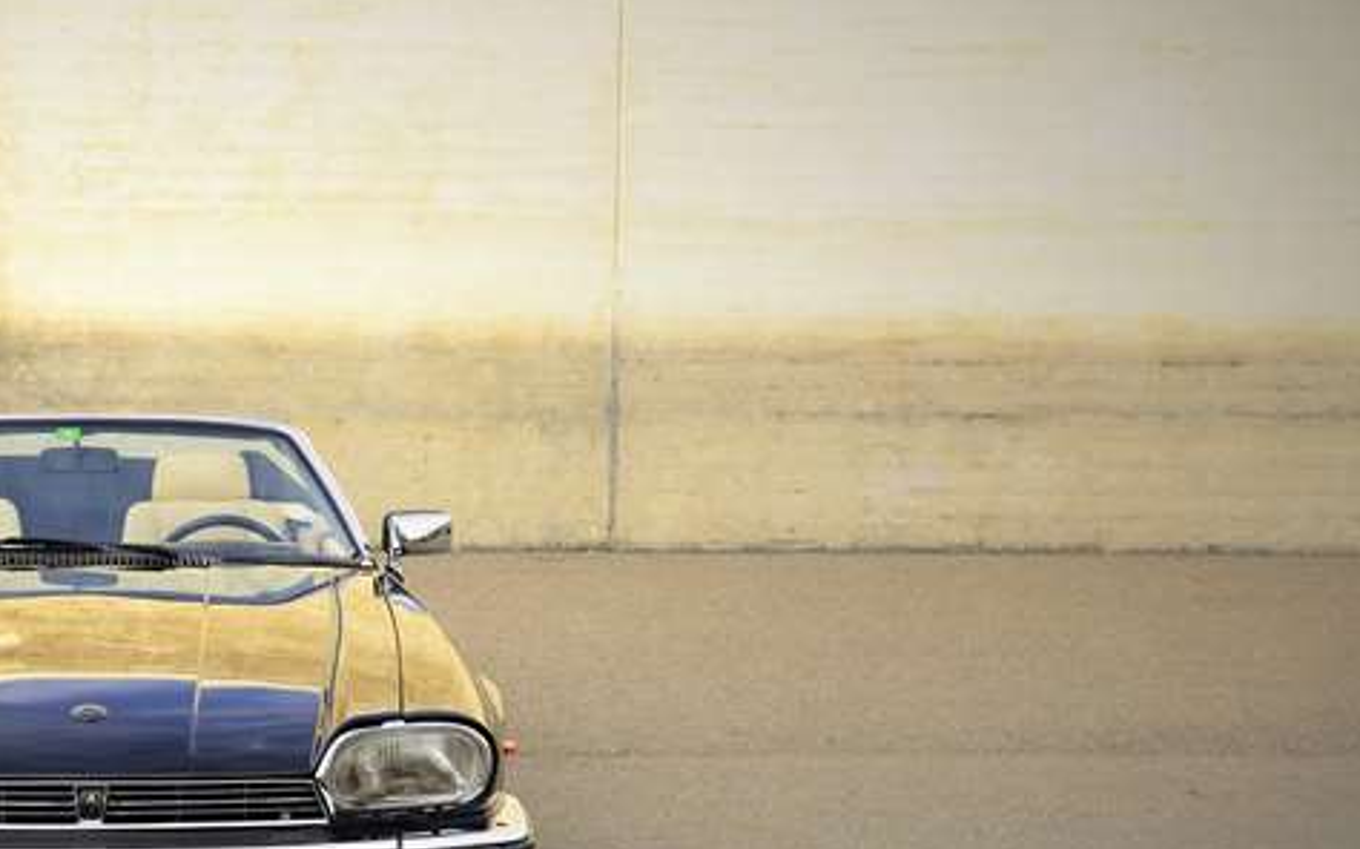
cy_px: 541
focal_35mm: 70
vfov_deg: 18.6
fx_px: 2594
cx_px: 80
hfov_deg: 28.0
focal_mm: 34
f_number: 6.3
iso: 200
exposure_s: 1/160
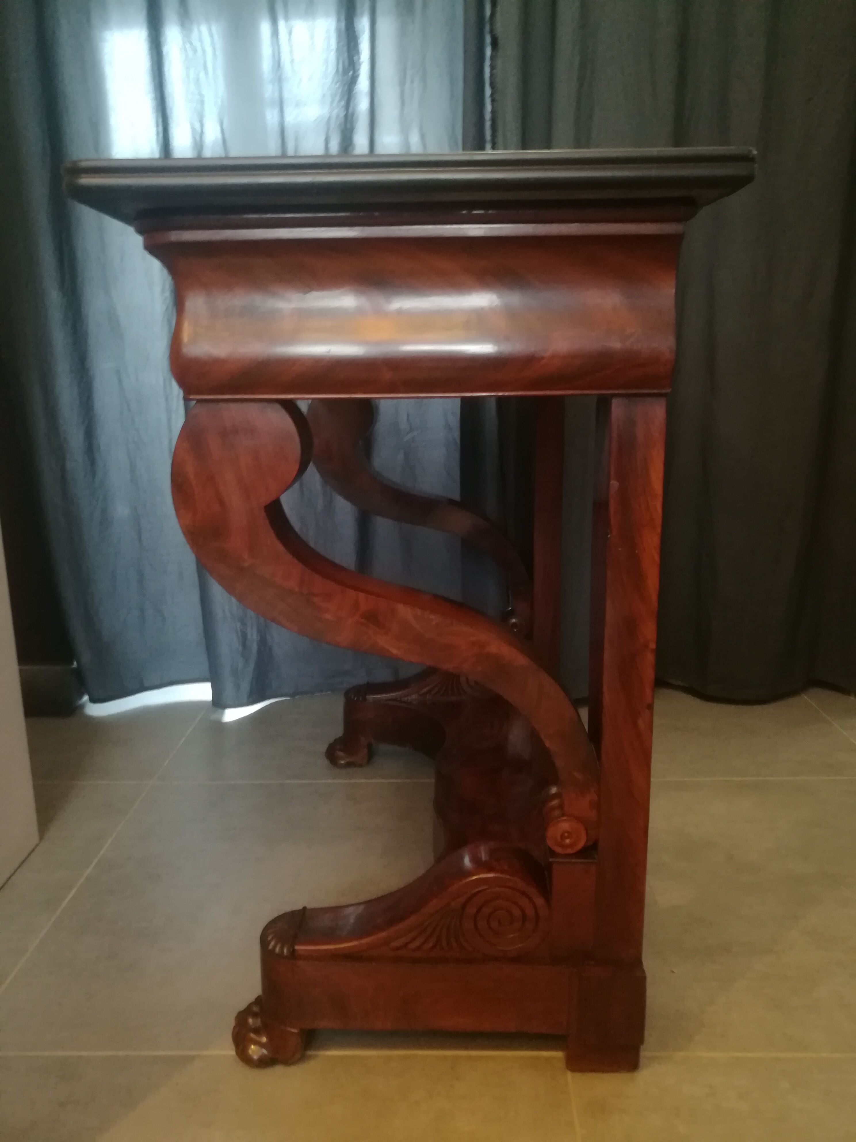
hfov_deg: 53.1
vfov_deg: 67.3
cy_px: 571
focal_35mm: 26
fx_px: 857
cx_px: 428
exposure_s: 1/14.3
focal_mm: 3.83
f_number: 2.2
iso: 500
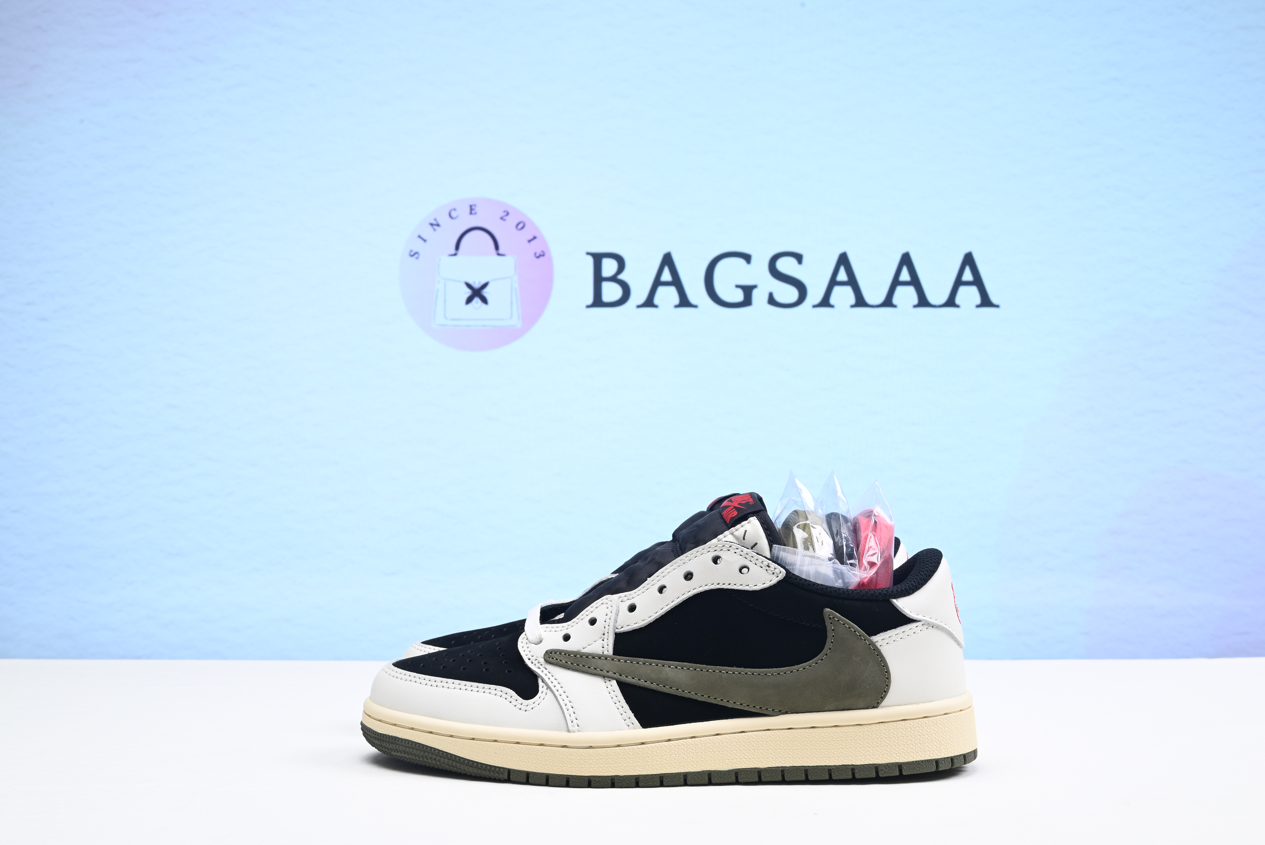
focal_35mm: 41
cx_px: 632
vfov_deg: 32.7
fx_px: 1441
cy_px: 422
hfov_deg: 47.4
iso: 100
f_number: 16
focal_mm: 41
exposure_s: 1/2
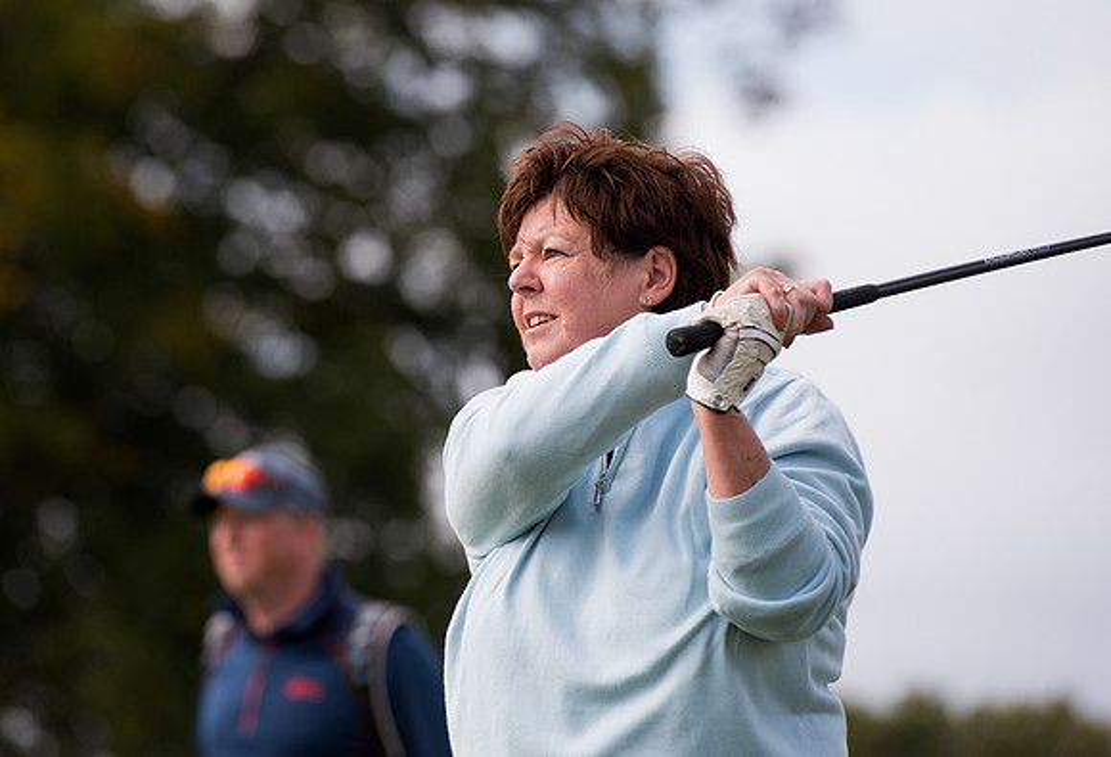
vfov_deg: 5.4
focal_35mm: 261
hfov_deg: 7.9
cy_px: 271
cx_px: 443
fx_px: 8095
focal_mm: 200
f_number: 4
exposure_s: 1/2000
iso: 400
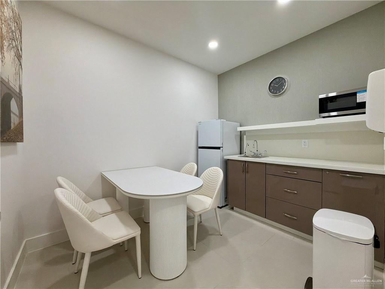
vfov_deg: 85.7
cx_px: 192
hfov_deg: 102.1
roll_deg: +0.8
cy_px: 144
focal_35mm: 14
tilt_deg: +0.4
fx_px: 156
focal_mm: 2.22
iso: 200
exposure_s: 1/121
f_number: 2.2
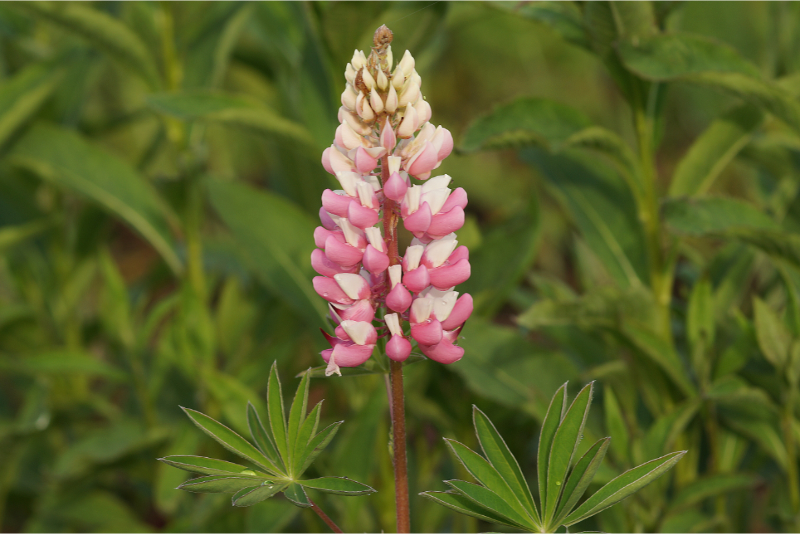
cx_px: 400
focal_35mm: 150
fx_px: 3333
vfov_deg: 9.1
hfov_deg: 13.7
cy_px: 267
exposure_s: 1/160
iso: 100
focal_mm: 100
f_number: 5.6
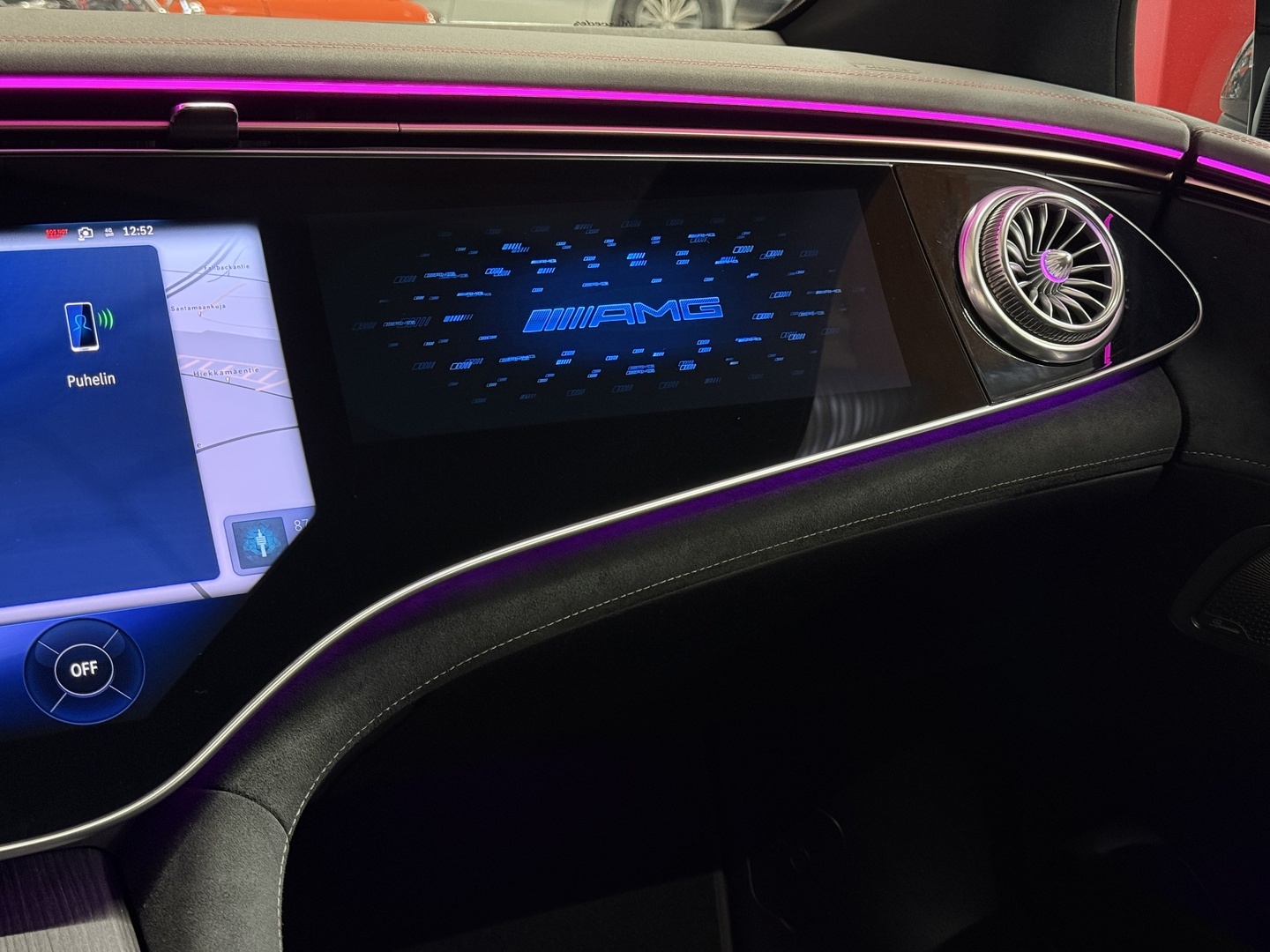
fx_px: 1761
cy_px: 476
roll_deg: -1.3
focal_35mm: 48
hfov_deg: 39.7
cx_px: 635
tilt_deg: -16.8
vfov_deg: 30.3
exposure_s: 1/36
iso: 320
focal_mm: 6.76
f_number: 1.78
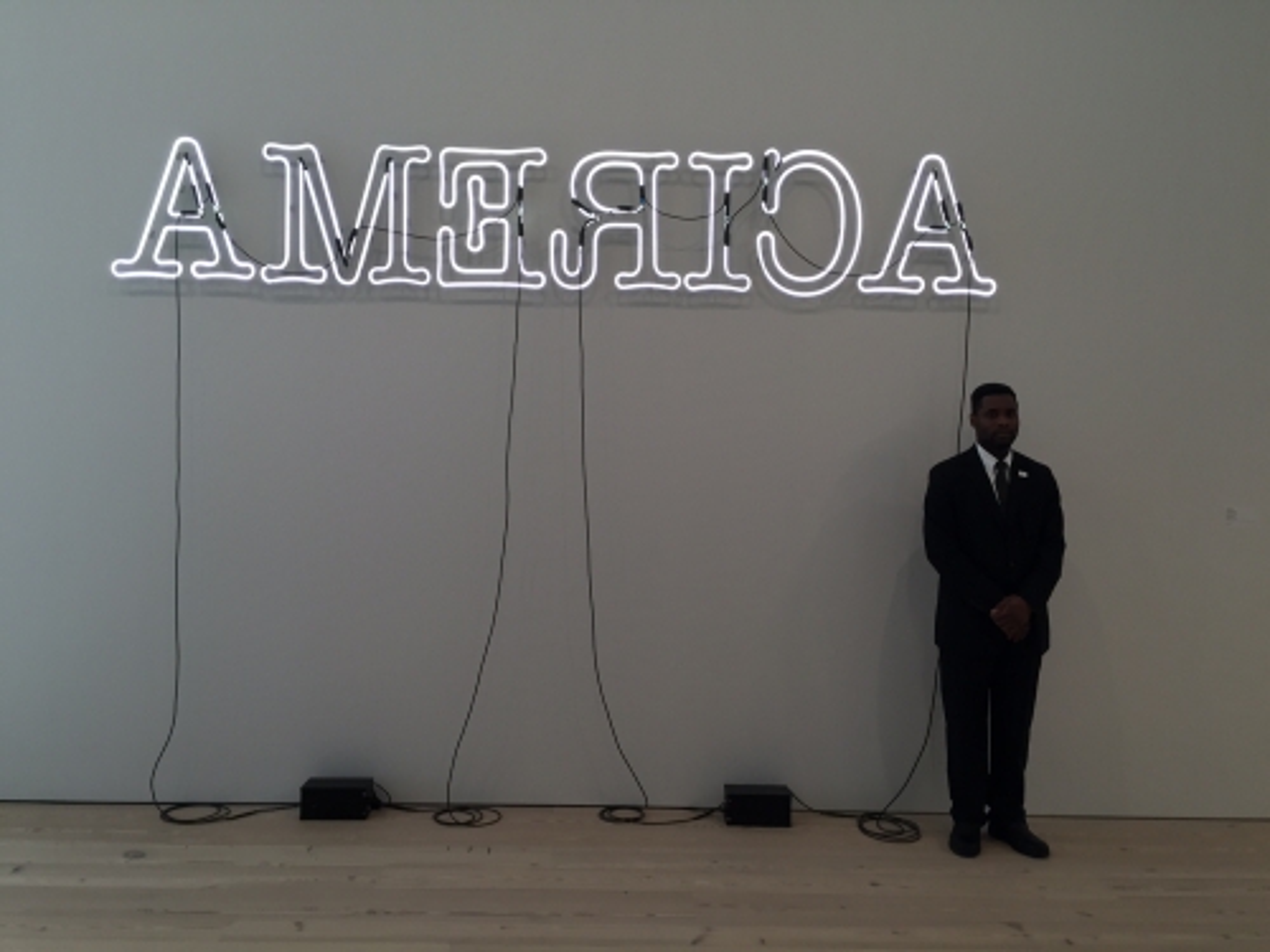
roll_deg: -1.5
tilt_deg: +0.6
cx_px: 635
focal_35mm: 29
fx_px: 1064
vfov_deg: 48.2
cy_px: 476
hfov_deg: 61.7
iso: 40
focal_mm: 4.15
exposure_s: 1/60
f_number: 2.2
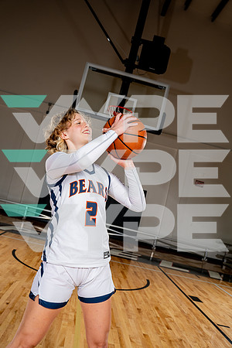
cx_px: 116
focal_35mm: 33
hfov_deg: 40.0
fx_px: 319
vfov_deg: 57.2
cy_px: 174
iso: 200
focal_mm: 33
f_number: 5.6
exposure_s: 1/250
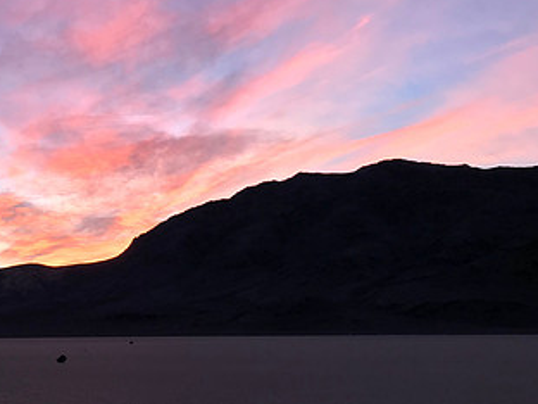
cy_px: 308
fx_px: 808
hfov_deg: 35.3
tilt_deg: +2.0
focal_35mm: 52
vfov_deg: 27.6
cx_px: 88
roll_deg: +0.9
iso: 25
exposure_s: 1/60
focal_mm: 3.99
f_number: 1.8
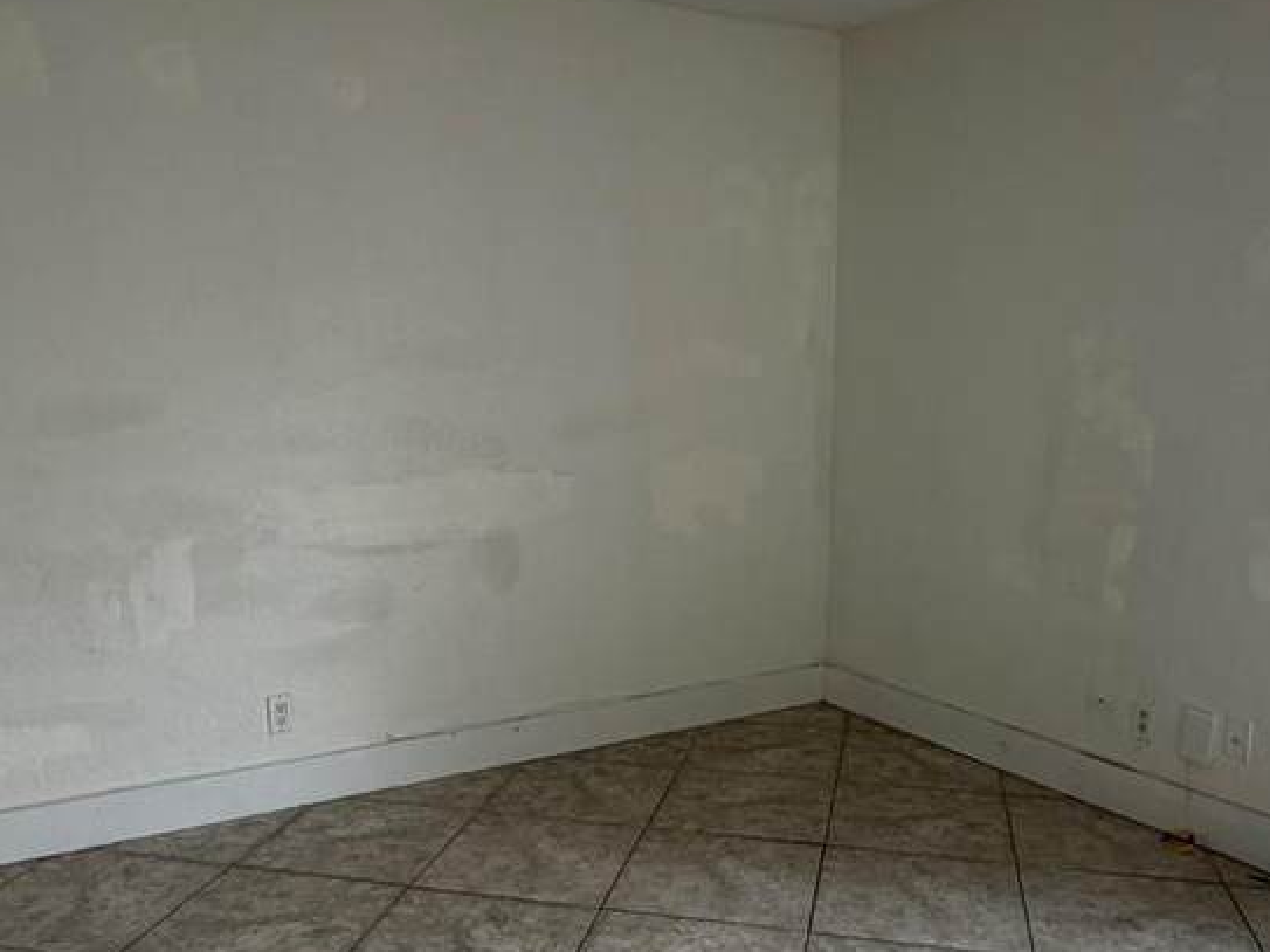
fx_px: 1210
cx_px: 631
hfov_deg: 55.4
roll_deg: +0.4
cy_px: 526
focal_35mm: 33
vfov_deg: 42.9
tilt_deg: -9.8
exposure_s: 1/120
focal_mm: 2.22
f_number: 2.2
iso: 100
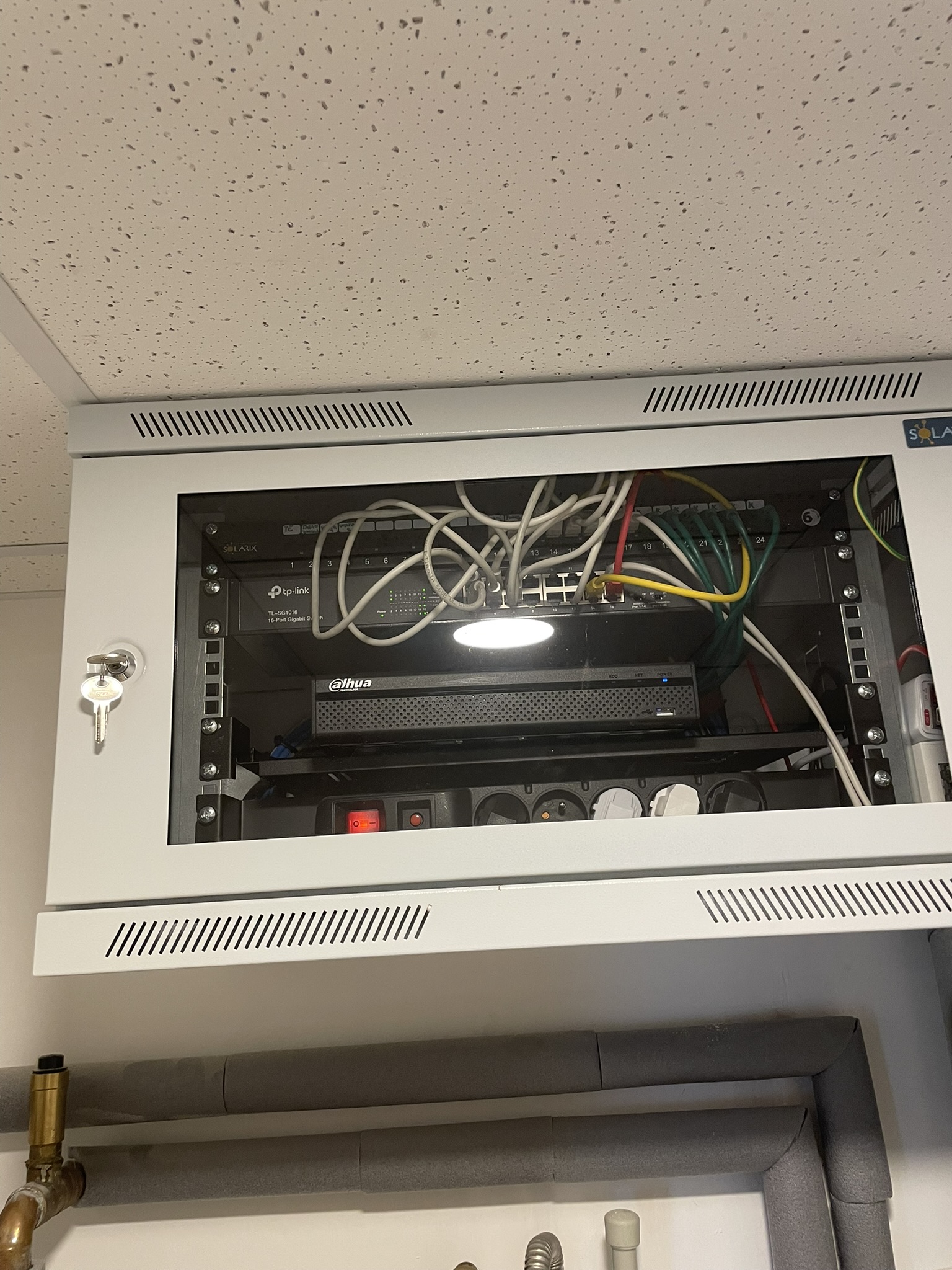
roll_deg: +3.7
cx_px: 476
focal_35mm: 26
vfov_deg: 67.3
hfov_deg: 53.1
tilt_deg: +15.2
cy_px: 635
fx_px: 953
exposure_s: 1/50
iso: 160
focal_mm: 4.2
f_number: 1.6
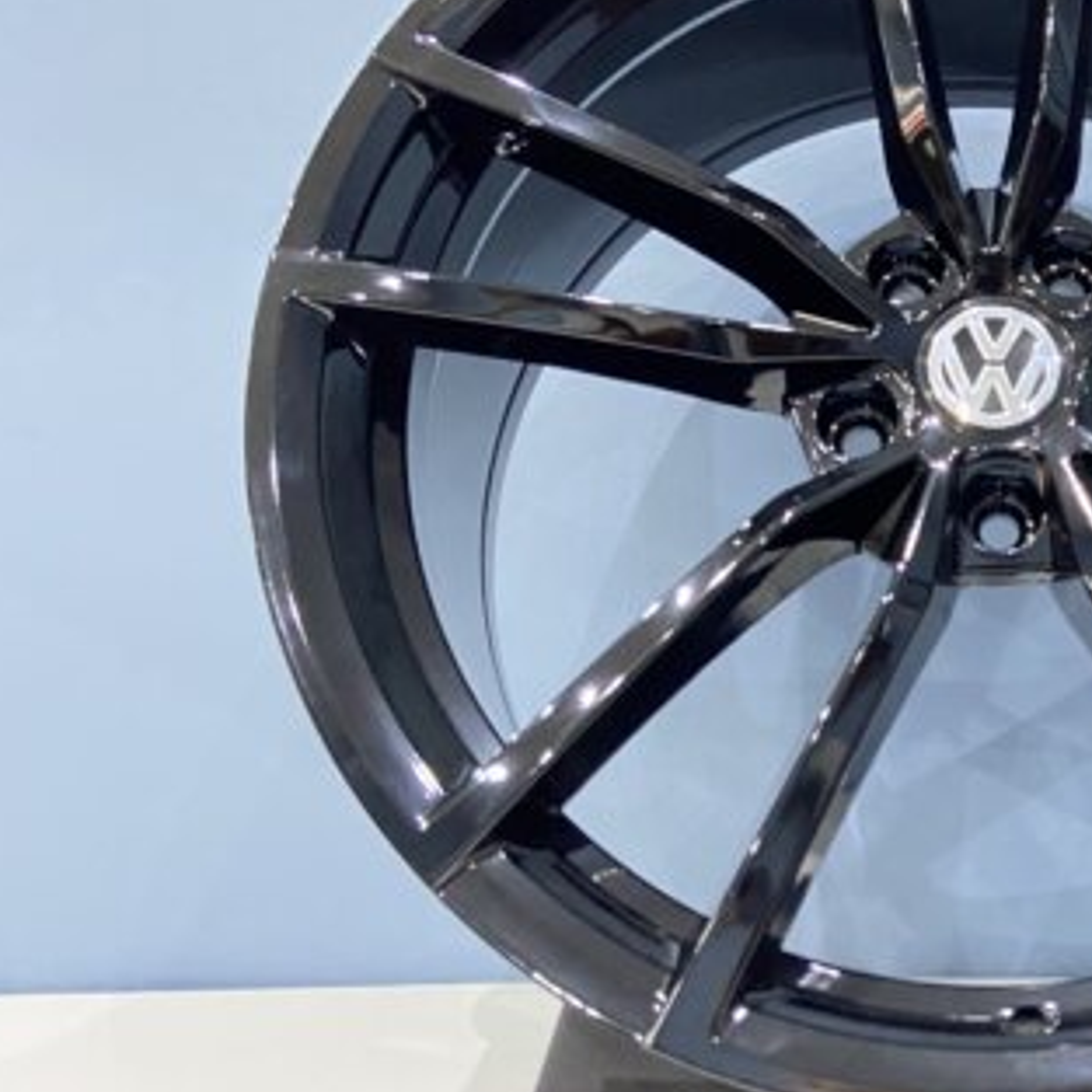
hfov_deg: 35.6
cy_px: 426
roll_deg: -0.5
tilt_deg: +3.6
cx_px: 1022
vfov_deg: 38.2
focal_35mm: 44
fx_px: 1570
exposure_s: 1/25
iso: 640
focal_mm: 4.25
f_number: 1.8
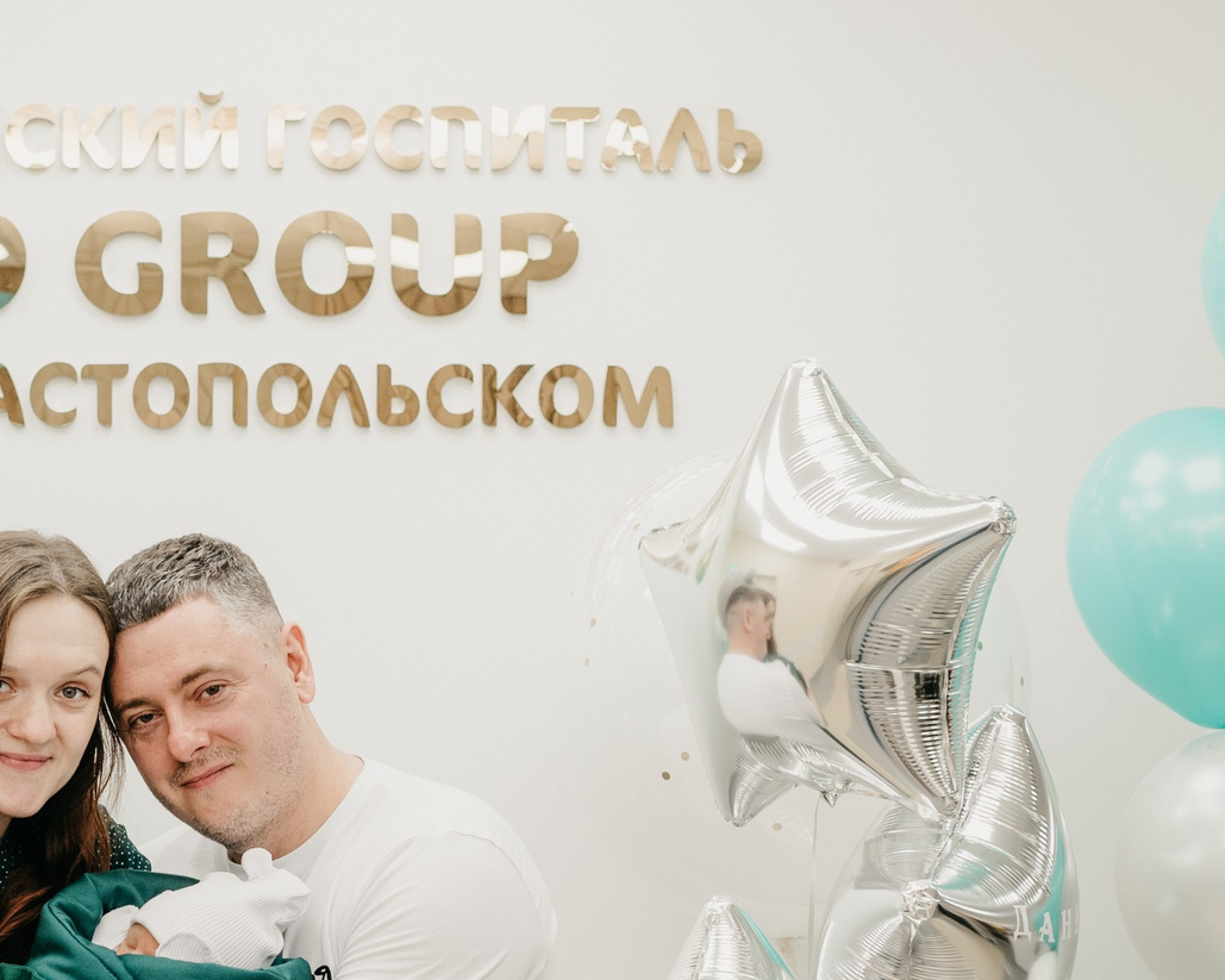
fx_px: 3009
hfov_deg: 22.3
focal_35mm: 83
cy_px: 709
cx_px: 70
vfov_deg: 18.4
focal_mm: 35
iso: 400
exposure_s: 1/160
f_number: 4
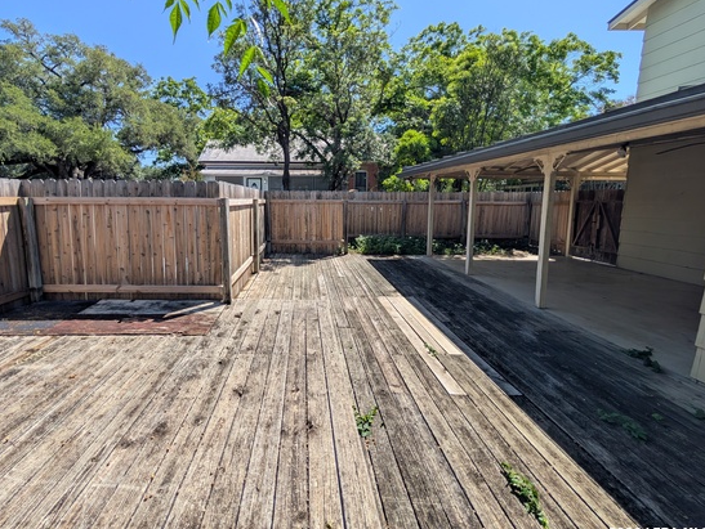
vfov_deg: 85.3
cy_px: 230
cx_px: 300
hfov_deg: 101.3
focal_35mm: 14
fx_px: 285
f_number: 1.7
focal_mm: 2.02
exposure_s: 1/2252
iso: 51
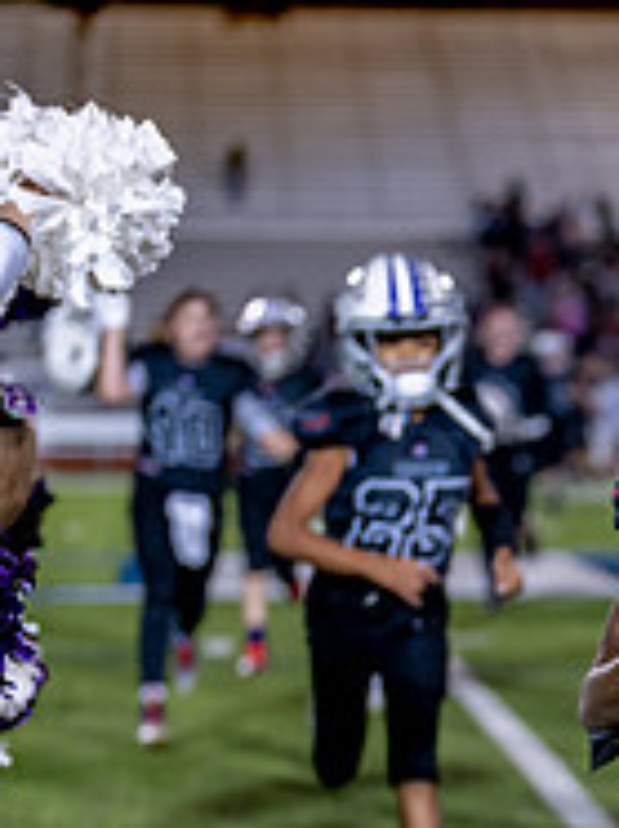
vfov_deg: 12.2
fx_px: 3847
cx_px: 713
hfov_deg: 9.1
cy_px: 792
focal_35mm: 161
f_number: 1.2
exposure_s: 1/1000
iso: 500
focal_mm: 50
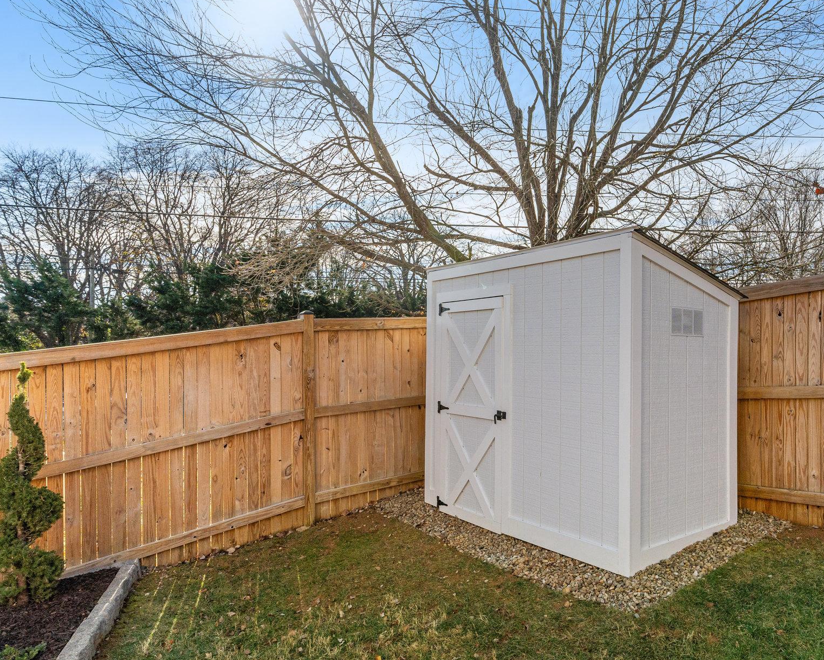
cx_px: 536
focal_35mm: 24
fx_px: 585
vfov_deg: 58.7
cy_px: 355
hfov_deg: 68.7
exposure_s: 1/2000
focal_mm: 19
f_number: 8
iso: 1250
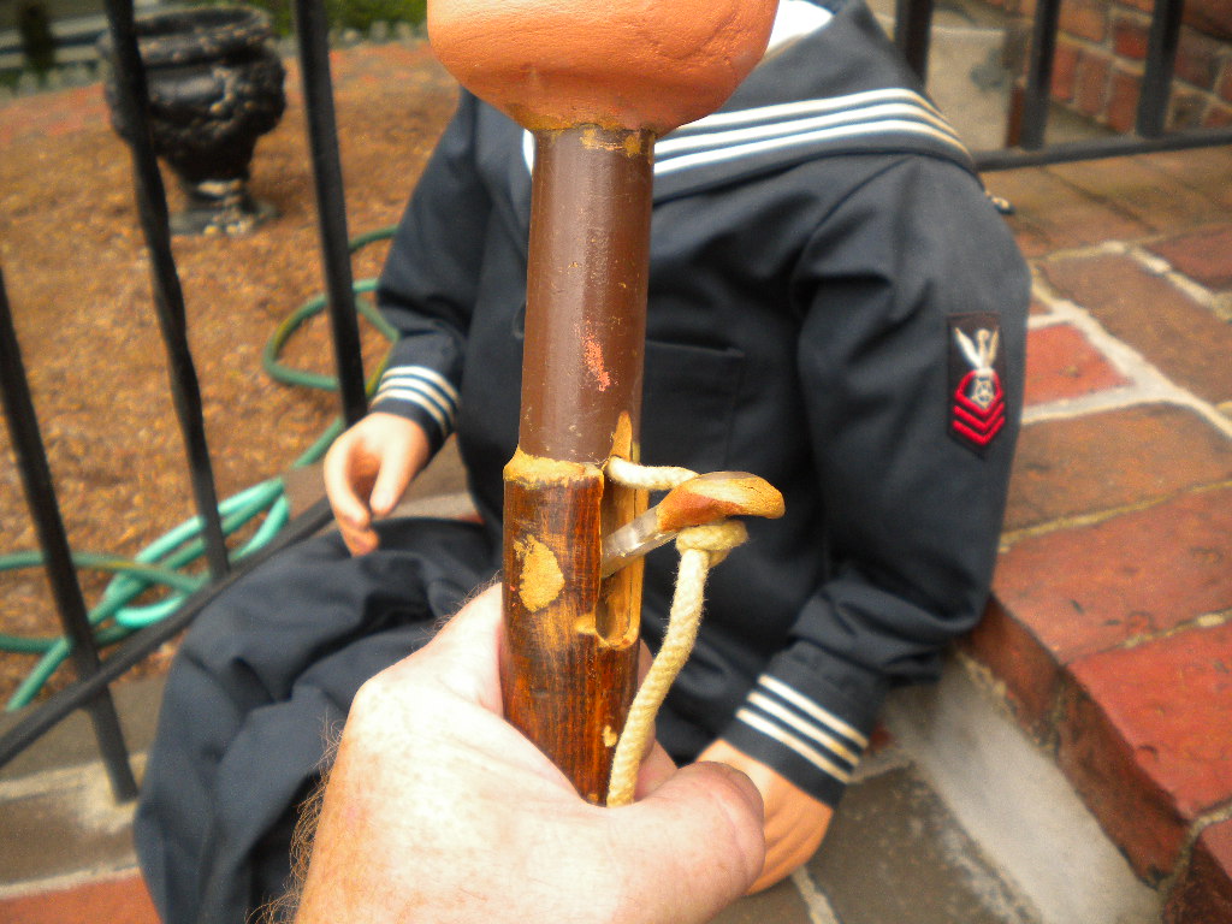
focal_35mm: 35
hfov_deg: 52.6
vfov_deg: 40.7
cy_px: 462
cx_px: 616
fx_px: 1246
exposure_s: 1/496
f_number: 3.1
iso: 180
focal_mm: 6.3
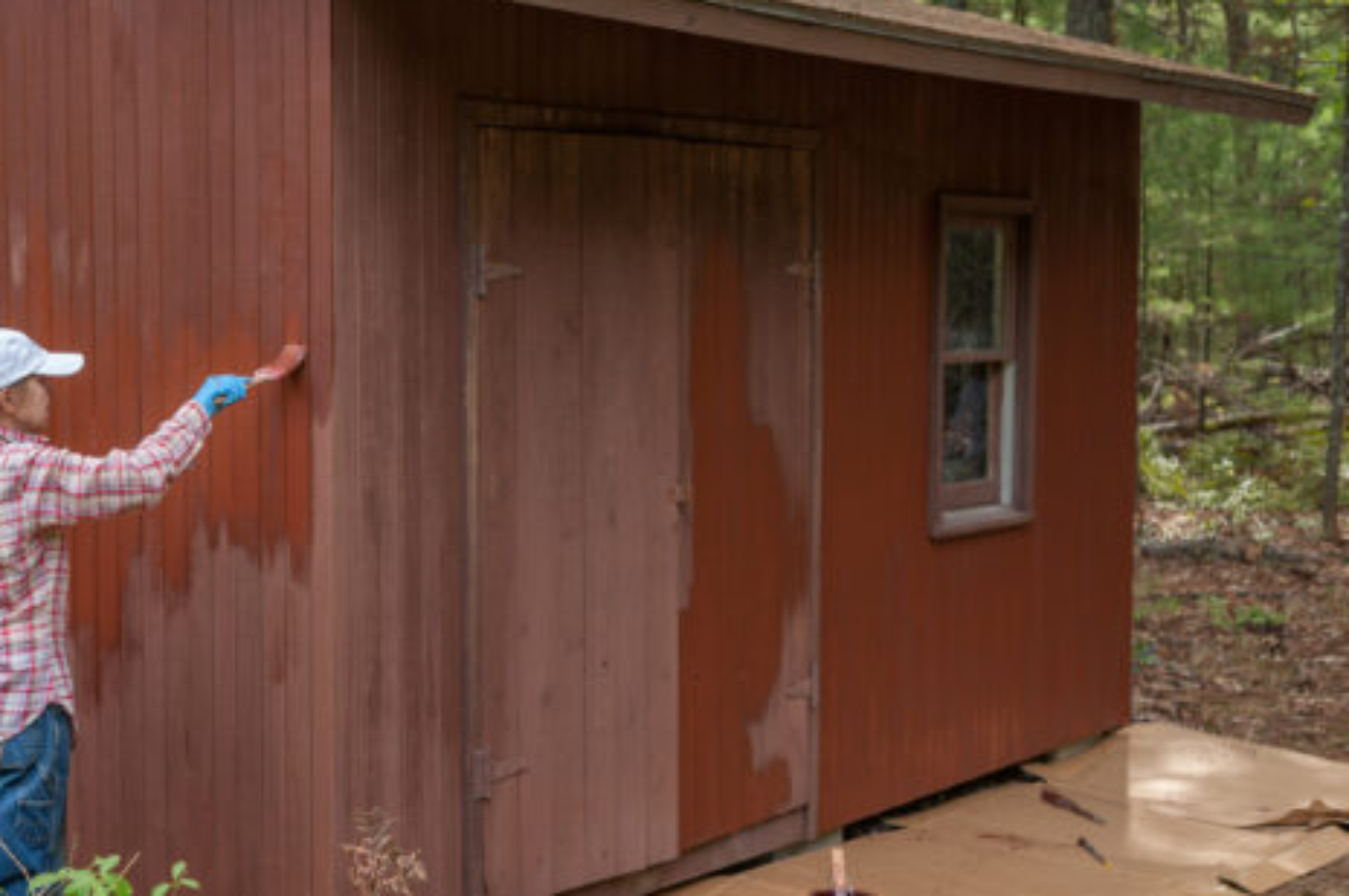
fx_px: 3219
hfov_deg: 23.3
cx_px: 258
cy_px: 435
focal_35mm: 86
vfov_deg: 15.9
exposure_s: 1/250
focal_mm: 50
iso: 200
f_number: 4
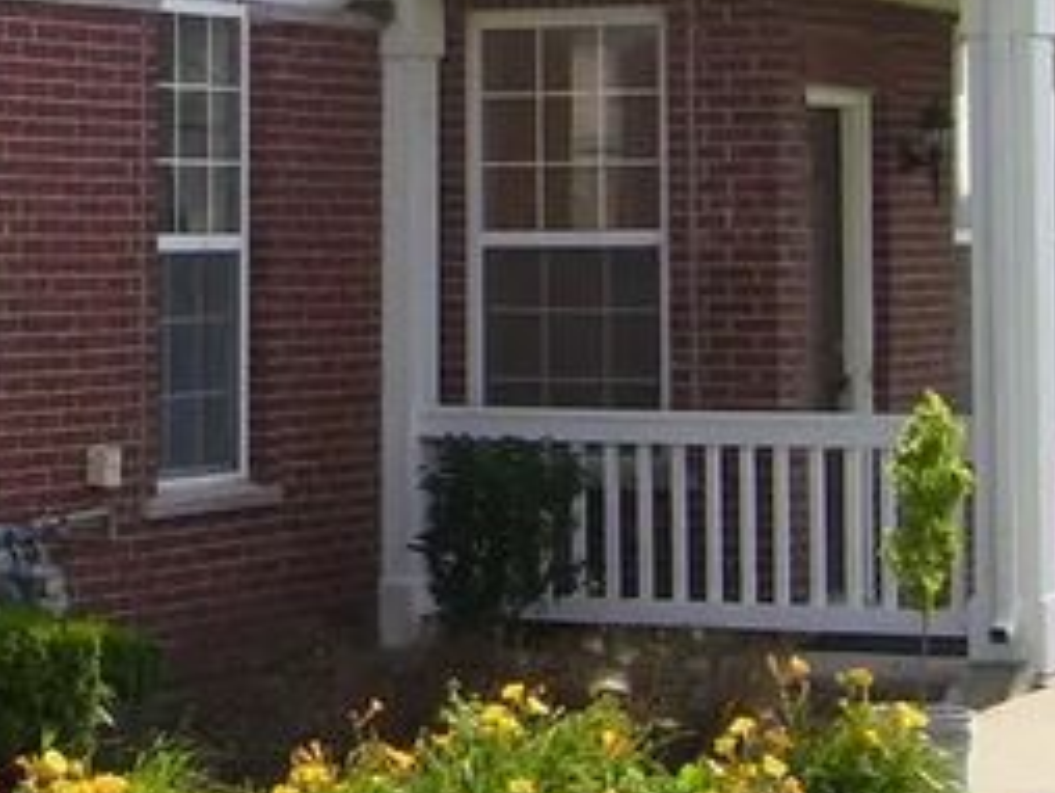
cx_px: -324
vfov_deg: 9.8
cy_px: -203
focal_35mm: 149
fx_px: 4545
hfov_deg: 12.8
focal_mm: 6
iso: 80
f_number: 4.8
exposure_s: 1/350
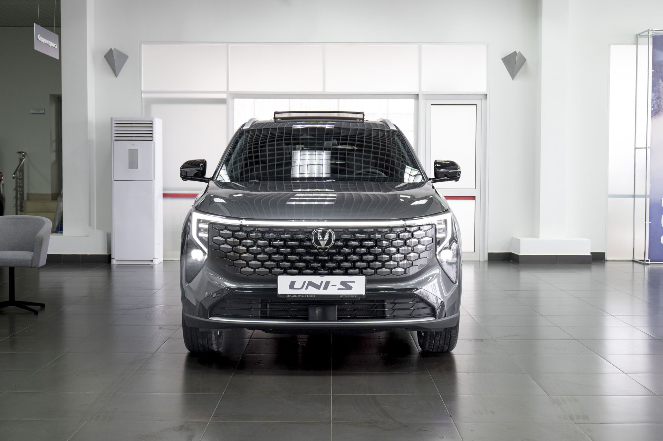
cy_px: 220
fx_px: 920
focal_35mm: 50
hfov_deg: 39.6
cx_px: 332
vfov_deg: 27.0
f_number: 5.6
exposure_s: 1/30
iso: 800
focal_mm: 50
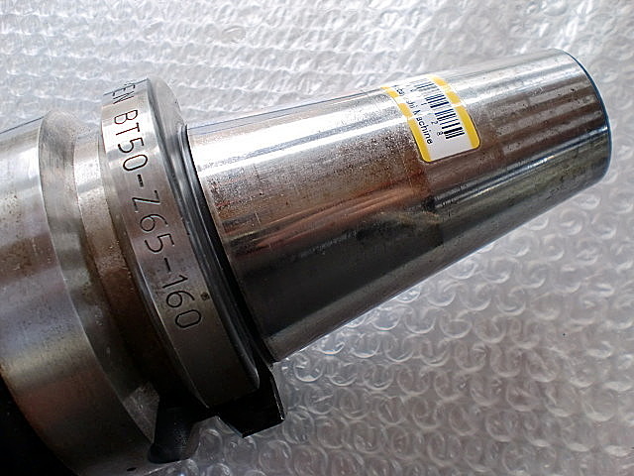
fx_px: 641
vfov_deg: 40.7
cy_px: 238
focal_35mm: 35
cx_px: 317
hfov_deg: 52.6
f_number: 3.1
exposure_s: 1/100
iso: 64
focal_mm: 6.3
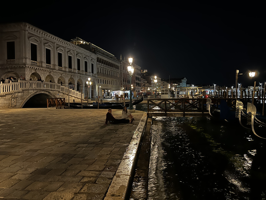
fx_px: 200
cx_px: 133
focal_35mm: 26
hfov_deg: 67.3
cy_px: 100
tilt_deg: -1.3
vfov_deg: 53.1
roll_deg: +1.1
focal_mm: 5.7
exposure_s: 1/12
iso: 640
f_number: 1.5
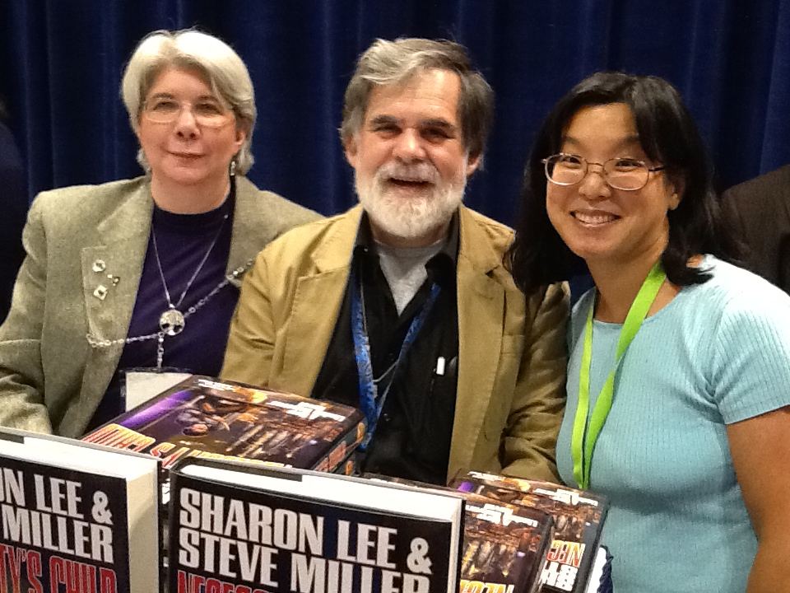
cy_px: 296
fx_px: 1004
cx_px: 395
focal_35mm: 44
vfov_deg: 32.9
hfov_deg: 42.9
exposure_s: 1/30
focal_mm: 2.03
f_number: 2.4
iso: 250
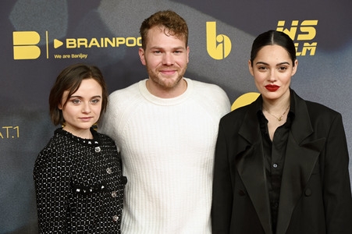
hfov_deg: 23.9
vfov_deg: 16.0
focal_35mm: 85
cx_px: 176
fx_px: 830
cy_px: 117
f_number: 6.3
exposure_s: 1/160
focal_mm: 85
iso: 800
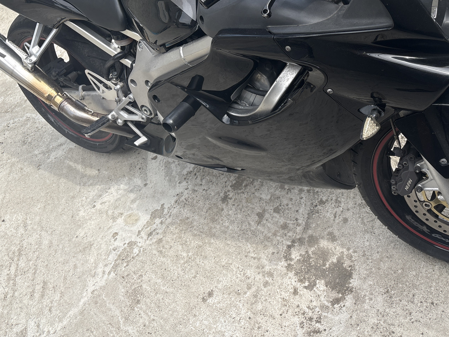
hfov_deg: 45.2
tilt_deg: -42.3
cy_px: 74
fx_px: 532
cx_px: 292
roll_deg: +20.7
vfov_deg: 34.2
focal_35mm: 41
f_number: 1.6
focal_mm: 5.96
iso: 50
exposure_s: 1/1001
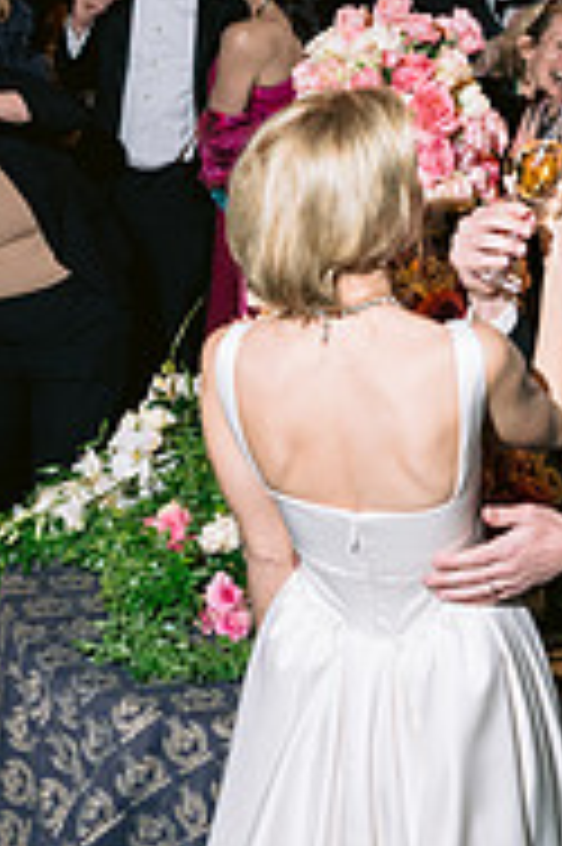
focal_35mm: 84
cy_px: 243
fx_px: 1970
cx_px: 490
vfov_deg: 24.0
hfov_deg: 16.1
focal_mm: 35
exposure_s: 1/80
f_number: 3.2
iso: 1000
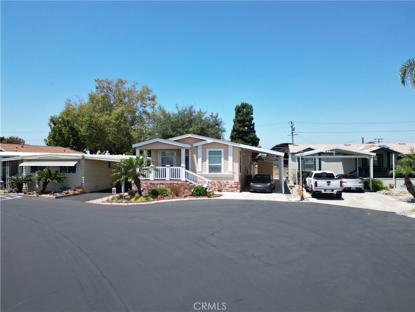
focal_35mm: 24
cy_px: 156
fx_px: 288
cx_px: 208
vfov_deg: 56.8
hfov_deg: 71.6
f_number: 1.7
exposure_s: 1/2500
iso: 120
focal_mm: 6.72
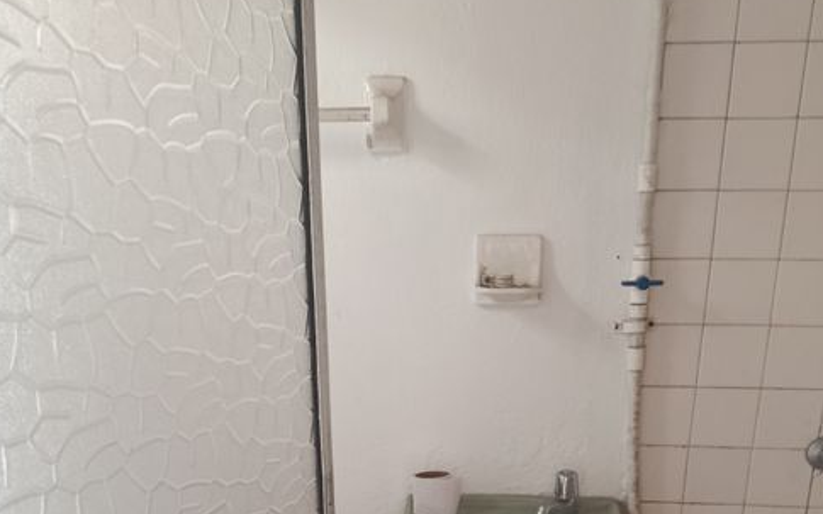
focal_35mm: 35
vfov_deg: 34.3
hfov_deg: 55.3
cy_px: 461
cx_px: 406
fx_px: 785
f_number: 1.7
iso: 1309
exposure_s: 1/40
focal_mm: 5.24
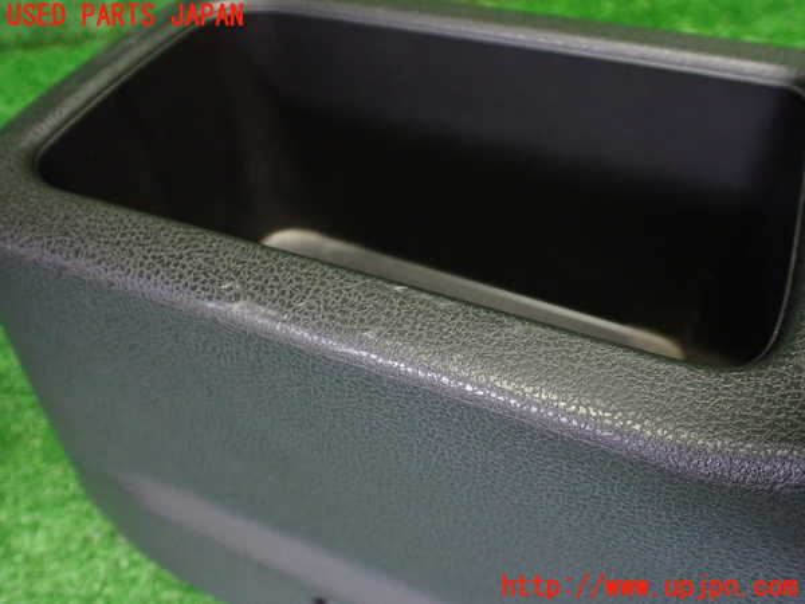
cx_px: 402
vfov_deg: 46.8
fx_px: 698
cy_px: 302
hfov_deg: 60.0
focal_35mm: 30
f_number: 2.3
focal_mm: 5.4
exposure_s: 1/80
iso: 800
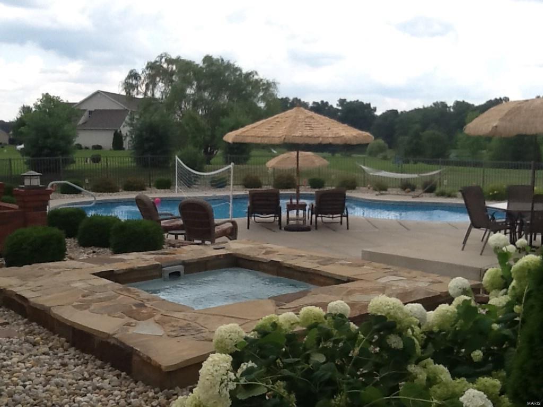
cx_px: 272
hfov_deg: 42.9
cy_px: 204
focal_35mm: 44
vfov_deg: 32.9
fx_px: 690
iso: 40
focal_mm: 2.03
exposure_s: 1/891
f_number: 2.4
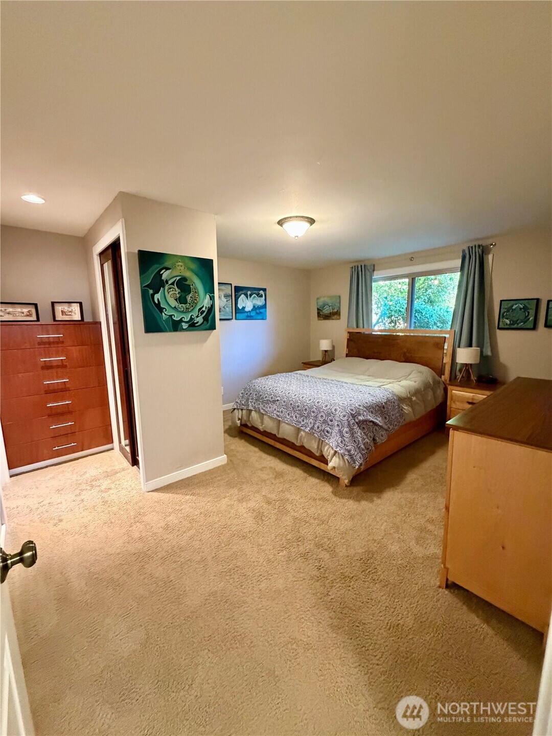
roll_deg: +0.4
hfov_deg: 85.7
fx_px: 298
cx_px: 276
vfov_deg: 102.1
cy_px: 368
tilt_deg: -8.8
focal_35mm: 14
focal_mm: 2.22
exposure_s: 1/60
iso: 800
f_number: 2.2
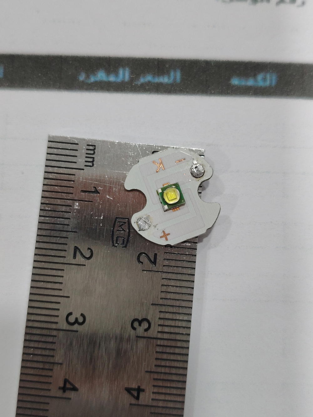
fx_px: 494
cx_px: 156
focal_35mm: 41
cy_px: 208
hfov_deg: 35.1
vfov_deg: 45.8
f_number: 1.75
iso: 392
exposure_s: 1/50
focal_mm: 5.25
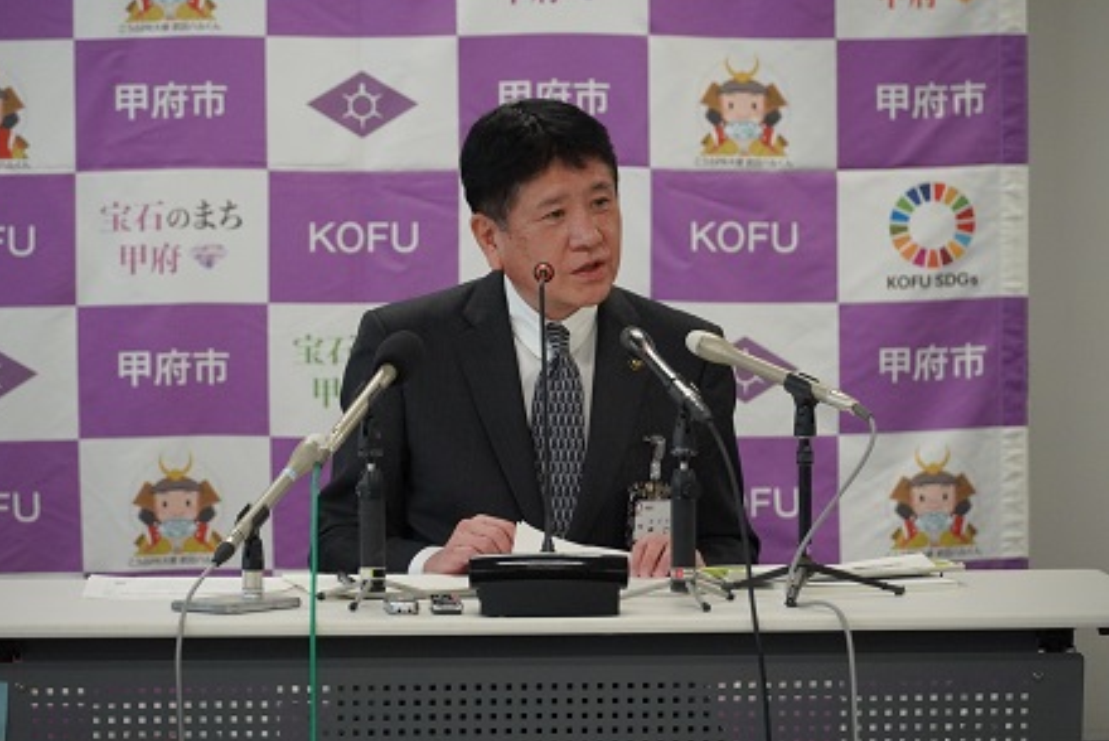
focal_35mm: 206
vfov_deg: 6.7
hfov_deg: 10.0
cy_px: 360
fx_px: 6350
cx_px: 552
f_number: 5.6
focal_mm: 126
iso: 3200
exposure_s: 1/200
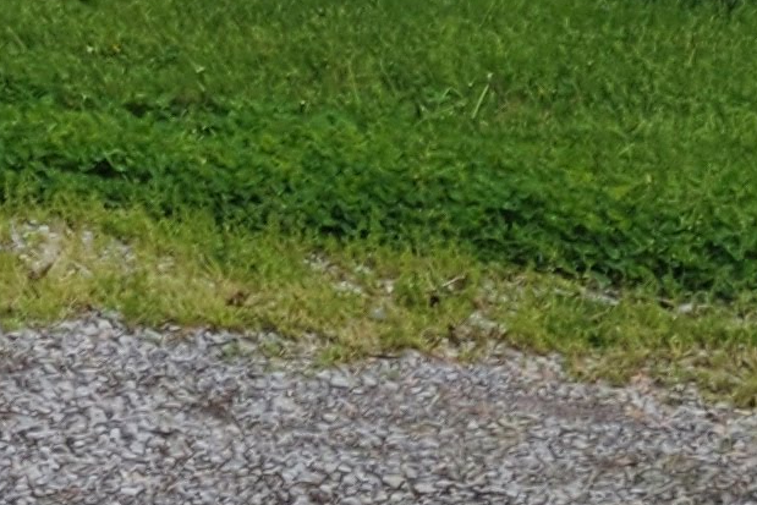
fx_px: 3702
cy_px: -944
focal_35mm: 176
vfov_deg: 7.1
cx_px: -1068
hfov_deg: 10.2
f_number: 1.8
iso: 40
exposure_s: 1/1449
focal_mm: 5.4
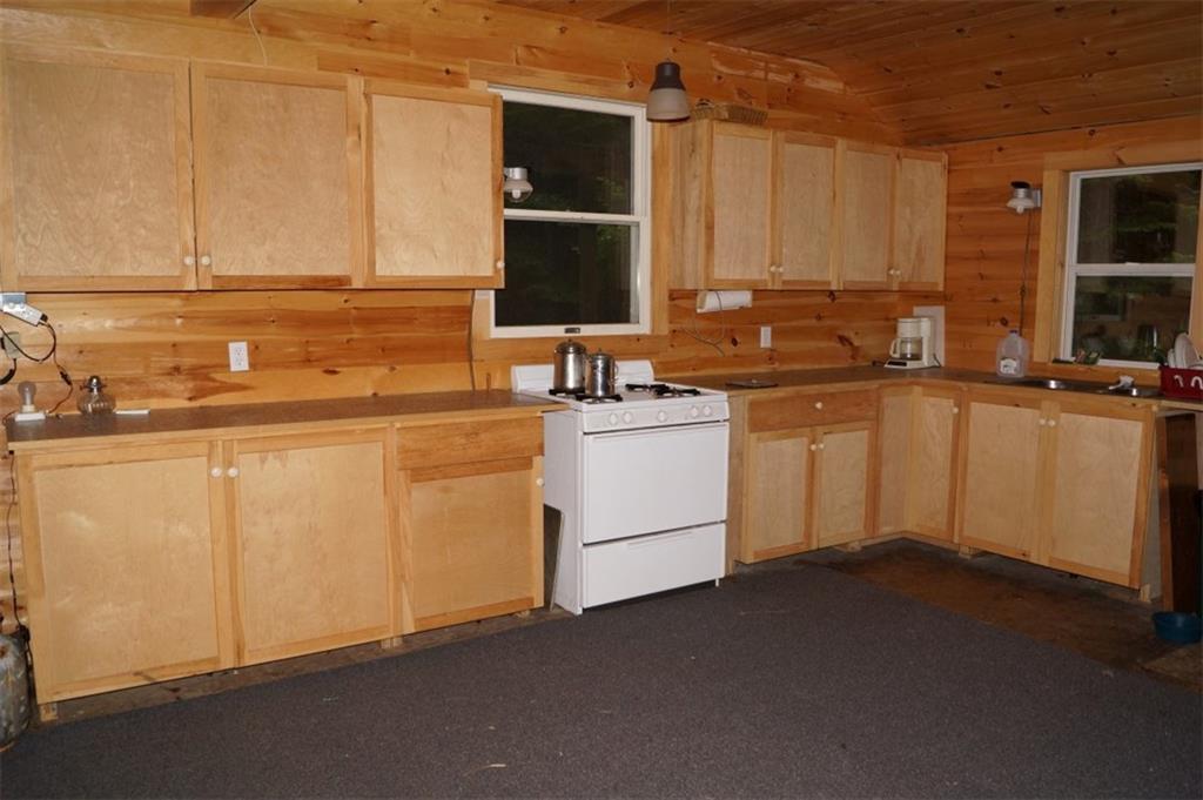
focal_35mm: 27
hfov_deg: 67.4
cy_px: 400
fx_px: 902
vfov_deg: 47.9
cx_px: 602
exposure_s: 1/60
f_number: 5.6
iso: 400
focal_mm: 18
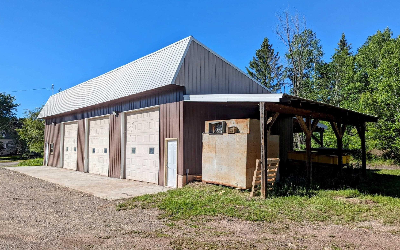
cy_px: 135
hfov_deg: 70.4
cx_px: 201
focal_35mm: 26
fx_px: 283
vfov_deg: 47.6
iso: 47
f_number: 1.85
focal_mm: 6.81
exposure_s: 1/3058
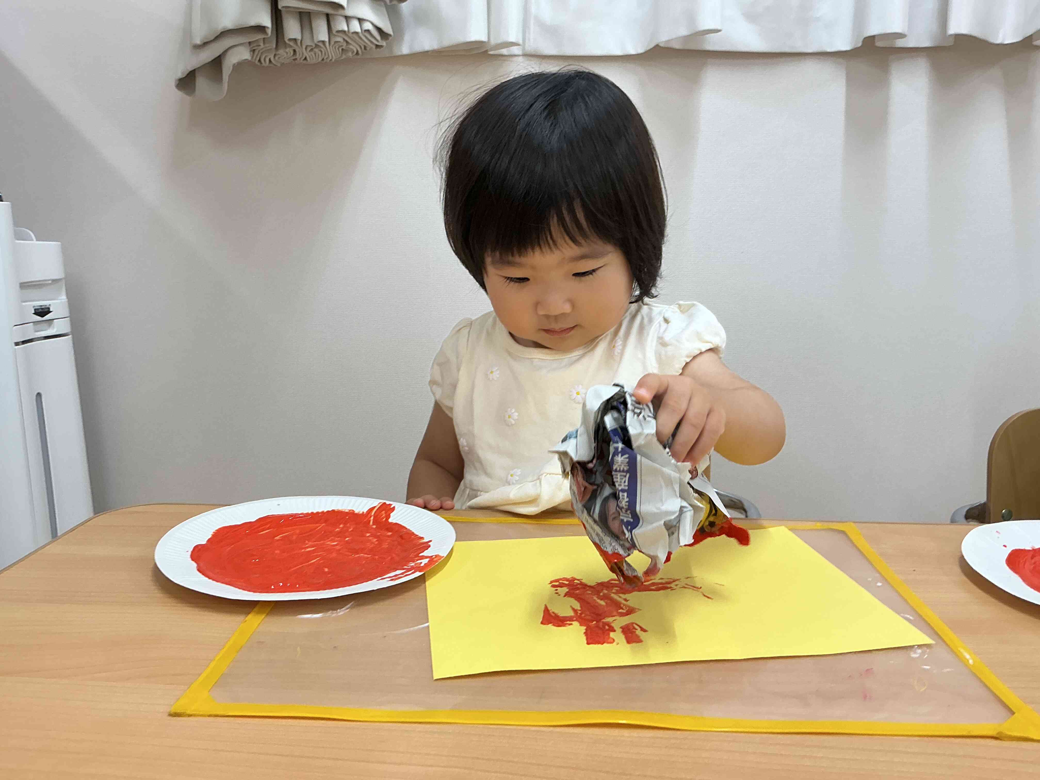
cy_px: 390
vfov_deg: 48.2
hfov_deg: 61.7
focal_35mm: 29
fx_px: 871
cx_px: 520
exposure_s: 1/60
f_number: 1.8
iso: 40
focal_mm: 3
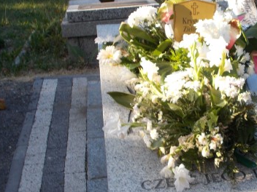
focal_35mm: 80
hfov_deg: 24.1
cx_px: 200
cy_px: 92
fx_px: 594
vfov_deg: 18.4
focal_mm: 7.9
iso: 80
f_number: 4.2
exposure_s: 1/125
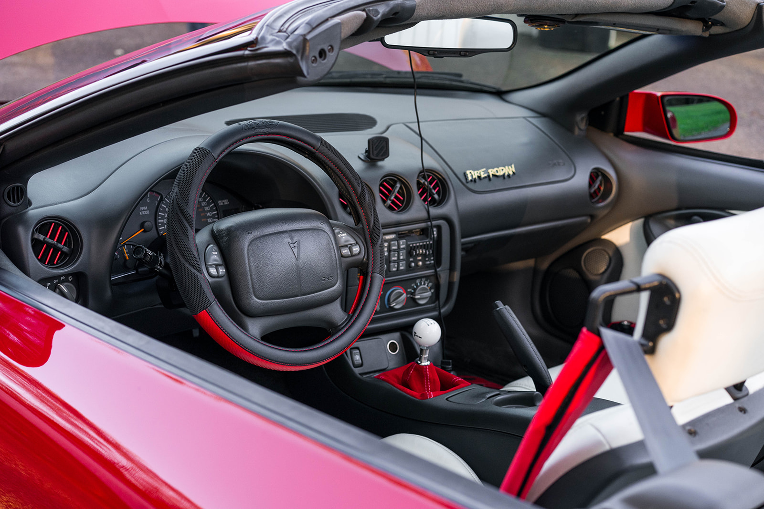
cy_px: 254
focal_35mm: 55
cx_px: 382
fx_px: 1167
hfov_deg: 36.2
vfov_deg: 24.6
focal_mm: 55
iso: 1000
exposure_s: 1/400
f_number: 4.5
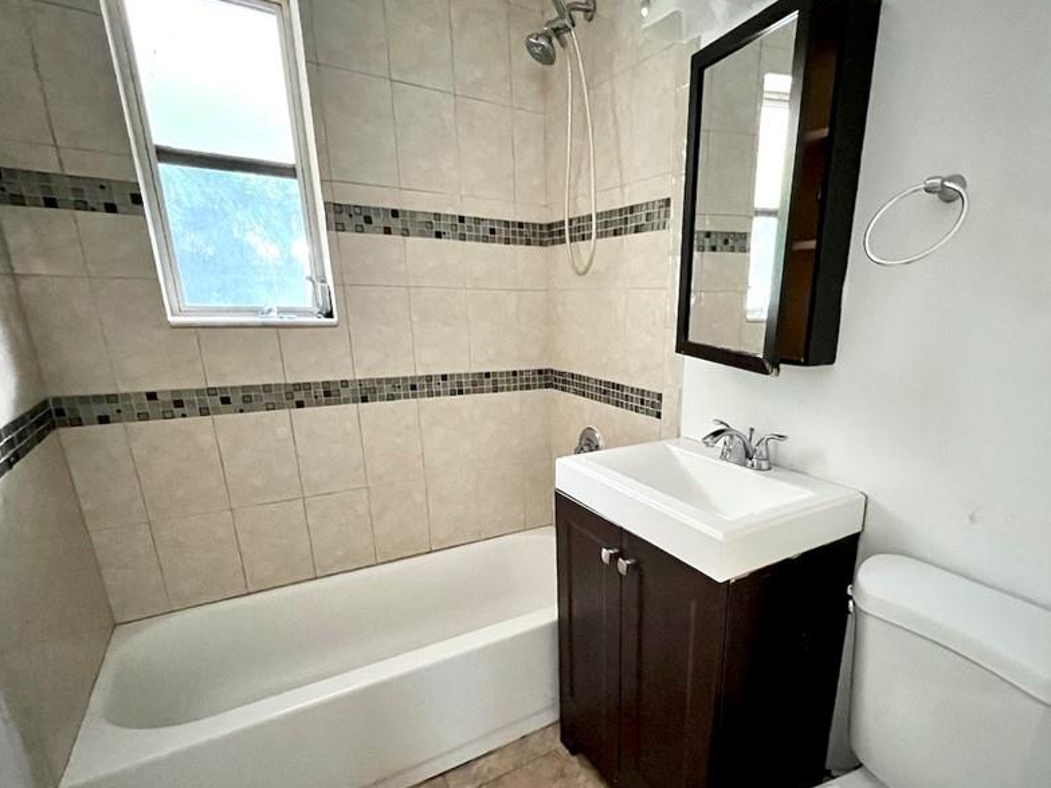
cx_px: 619
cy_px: 469
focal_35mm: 17
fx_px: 516
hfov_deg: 90.1
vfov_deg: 74.0
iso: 1000
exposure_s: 1/39
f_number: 1.8
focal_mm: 1.57
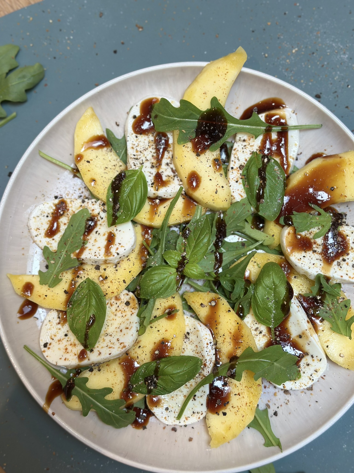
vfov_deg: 39.7
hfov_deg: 30.3
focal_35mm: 48
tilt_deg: -85.5
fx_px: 654
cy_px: 236
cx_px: 177
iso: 64
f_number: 1.78
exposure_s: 1/100
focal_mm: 6.86
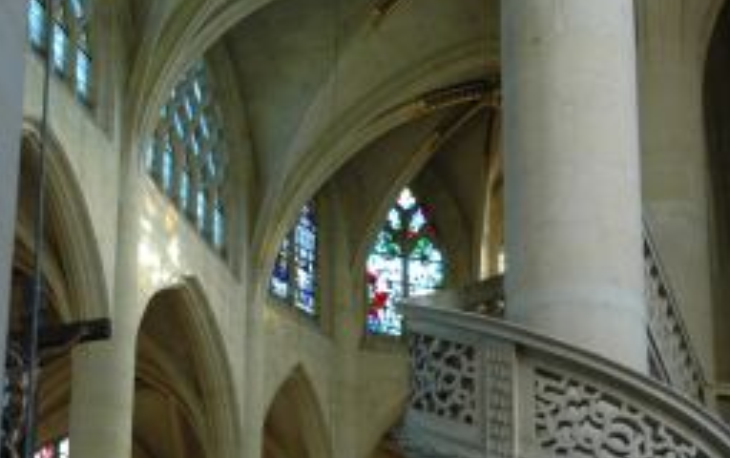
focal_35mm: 89
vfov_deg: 14.2
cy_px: 564
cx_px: 388
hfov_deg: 23.3
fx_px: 1772
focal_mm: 31
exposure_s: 1/50
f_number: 4
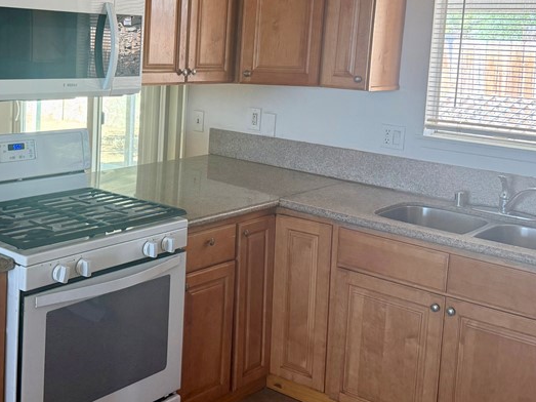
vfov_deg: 30.5
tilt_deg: -6.0
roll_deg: -2.3
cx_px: 128
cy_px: 115
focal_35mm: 47
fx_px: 728
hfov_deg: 39.3
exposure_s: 1/120
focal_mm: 6.76
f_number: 1.78
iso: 200
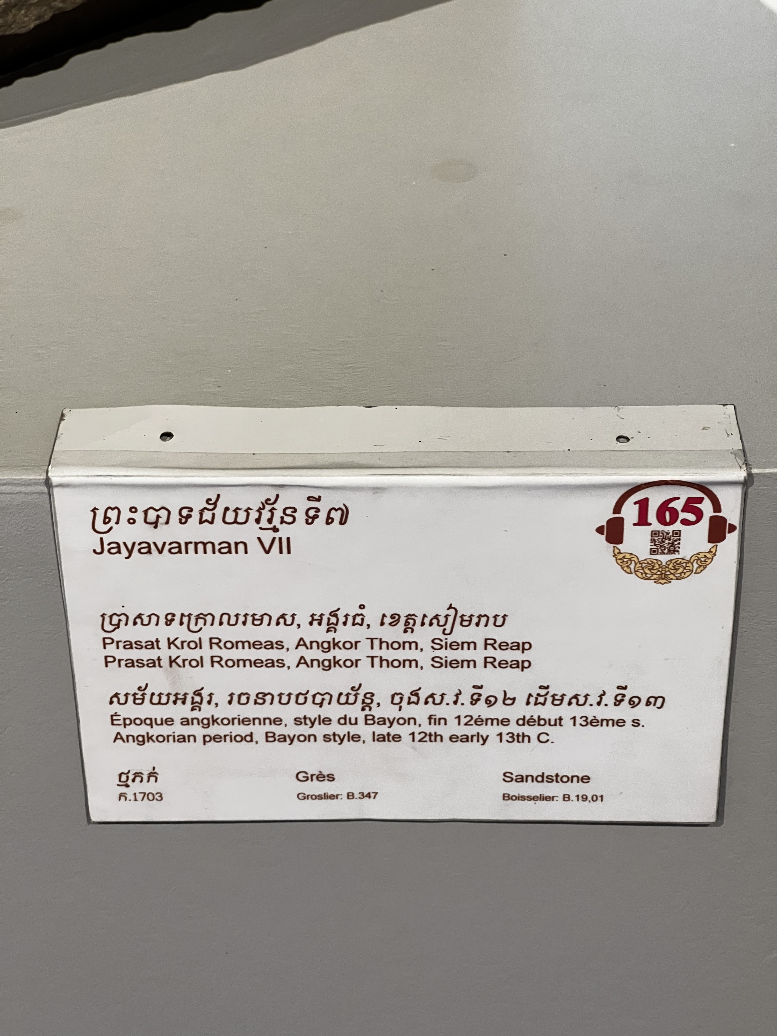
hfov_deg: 19.1
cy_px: 518
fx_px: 2304
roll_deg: +0.6
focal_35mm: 77
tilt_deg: -35.1
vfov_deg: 25.3
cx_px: 388
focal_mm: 9
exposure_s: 1/60
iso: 400
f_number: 2.8
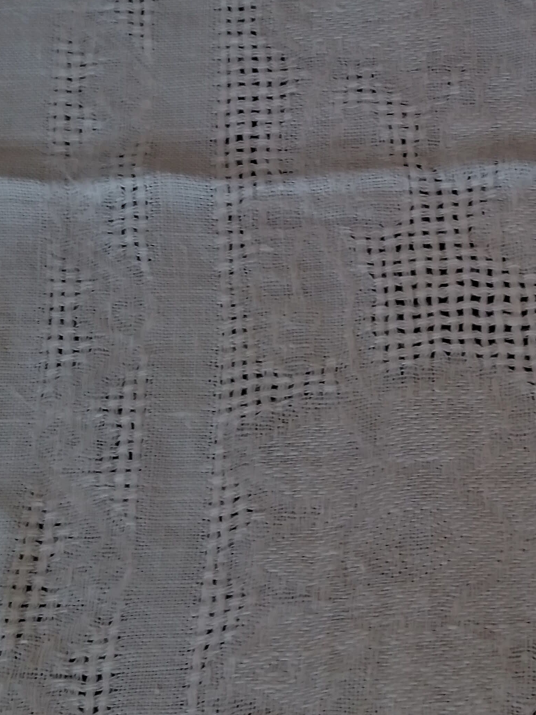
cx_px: 429
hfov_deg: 25.6
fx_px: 1156
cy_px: 490
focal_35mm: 56
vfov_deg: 34.0
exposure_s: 1/33
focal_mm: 3.7
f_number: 1.9
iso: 125
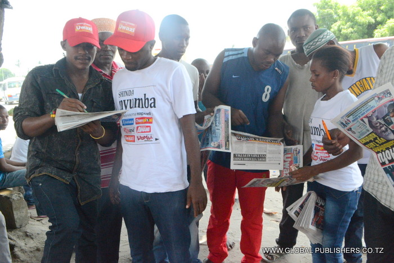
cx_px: 197
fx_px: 328
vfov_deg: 43.6
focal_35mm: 30
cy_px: 132
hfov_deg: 61.9
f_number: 11
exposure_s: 1/500
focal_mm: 20
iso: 3200
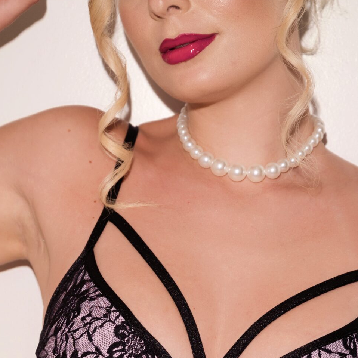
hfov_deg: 12.2
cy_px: 474
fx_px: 1673
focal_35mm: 143
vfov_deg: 11.9
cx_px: 191
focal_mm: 63
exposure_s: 1/500
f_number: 4.5
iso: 400
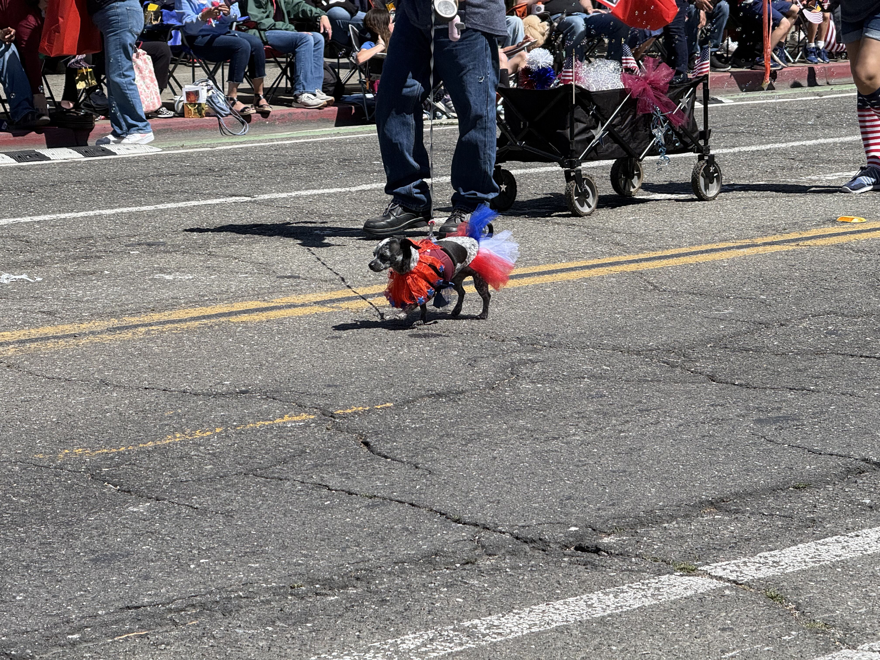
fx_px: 3051
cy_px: 330
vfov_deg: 12.3
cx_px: 440
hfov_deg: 16.4
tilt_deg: -8.0
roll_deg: +0.8
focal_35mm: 120
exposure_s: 1/1294
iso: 50
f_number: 2.8
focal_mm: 15.66
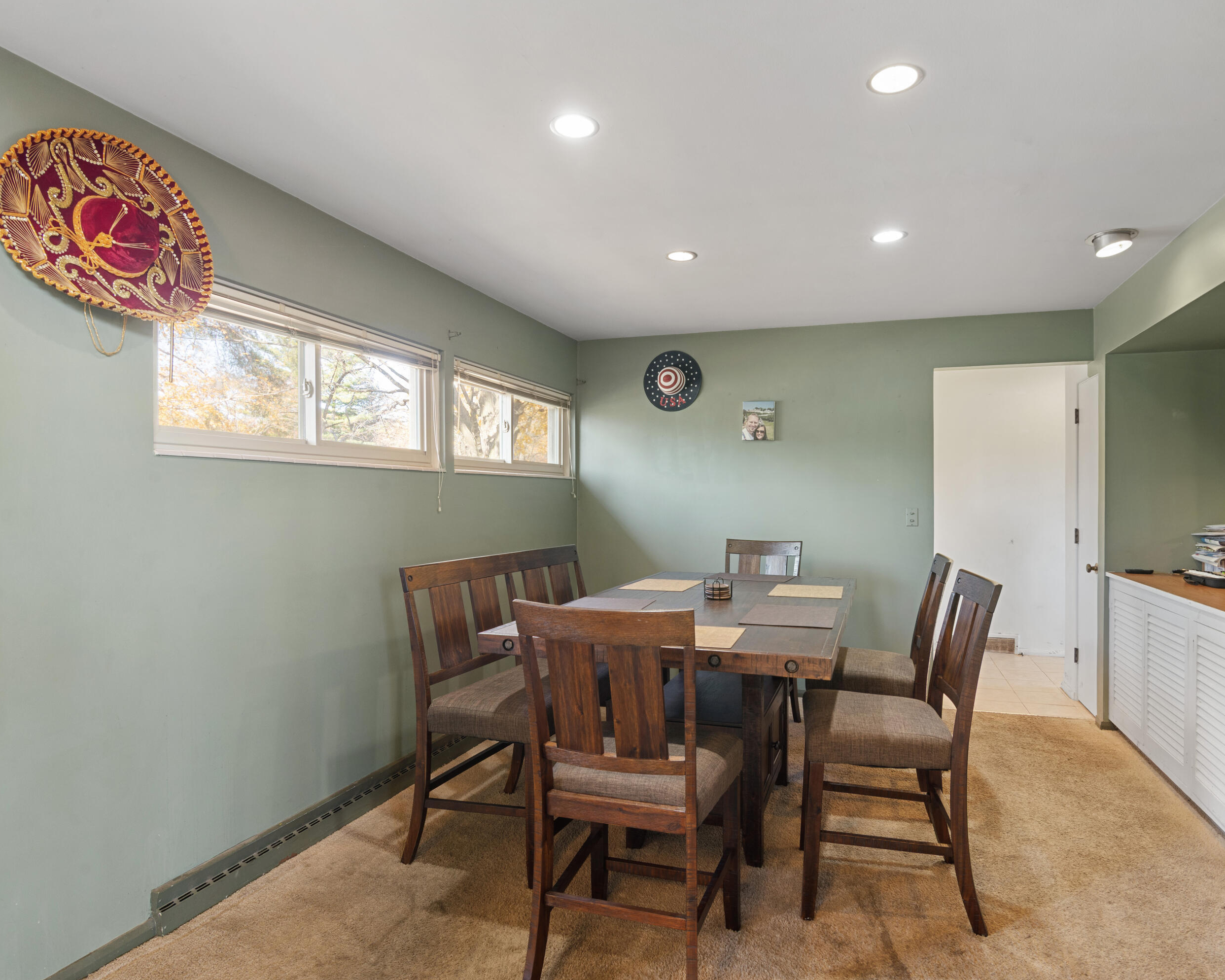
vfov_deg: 43.4
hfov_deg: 52.7
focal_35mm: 34
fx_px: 1233
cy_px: 492
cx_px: 681
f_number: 9
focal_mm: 30
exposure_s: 1/5
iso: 320
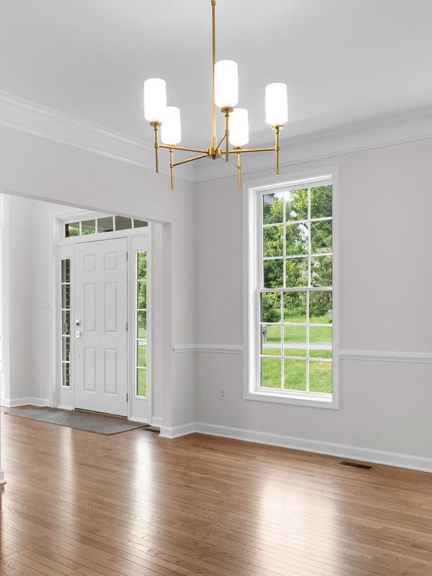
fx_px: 532
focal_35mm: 32
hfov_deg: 44.1
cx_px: 185
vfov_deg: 56.8
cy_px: 301
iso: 250
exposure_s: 1/13
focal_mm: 16
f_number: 8
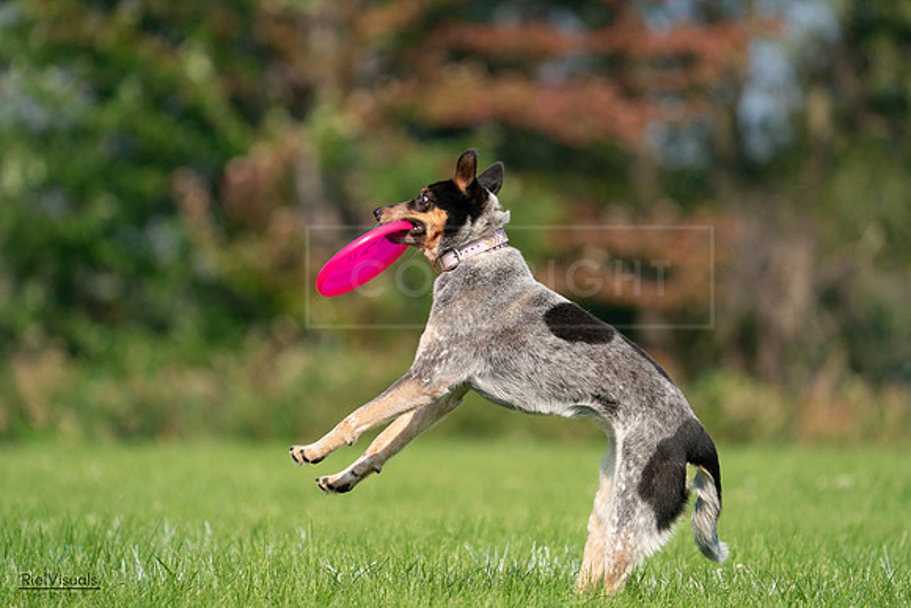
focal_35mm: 430
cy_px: 304
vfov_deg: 3.2
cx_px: 456
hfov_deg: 4.8
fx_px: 10883
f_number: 6.3
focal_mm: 430
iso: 1250
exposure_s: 1/4000
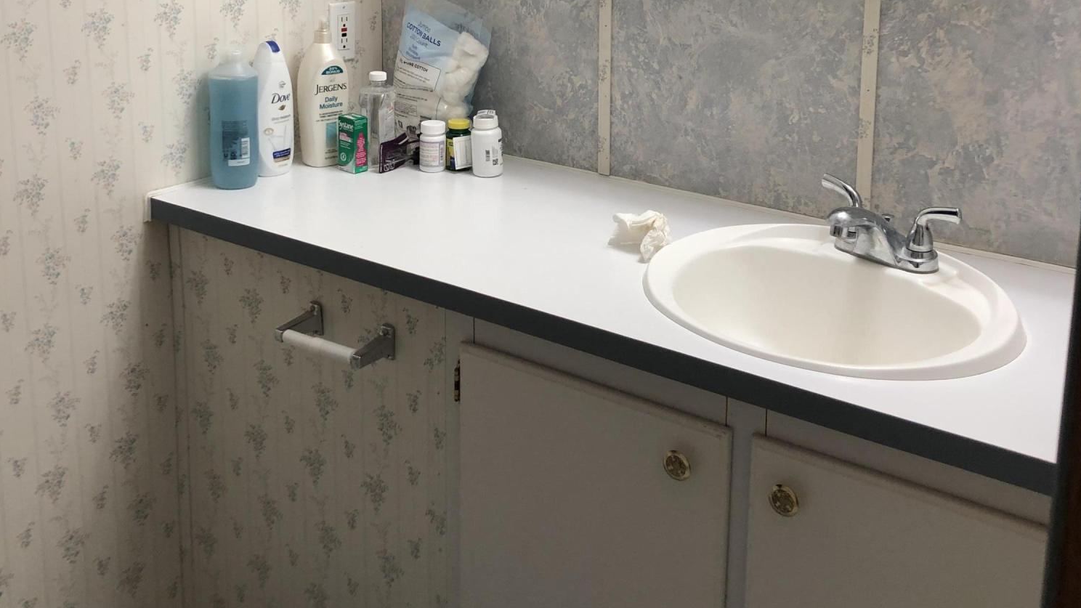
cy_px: 73
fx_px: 1175
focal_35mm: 41
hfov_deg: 49.4
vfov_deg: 28.0
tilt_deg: -13.4
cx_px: 543
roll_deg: +1.7
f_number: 1.8
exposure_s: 1/30
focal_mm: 3.99
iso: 25
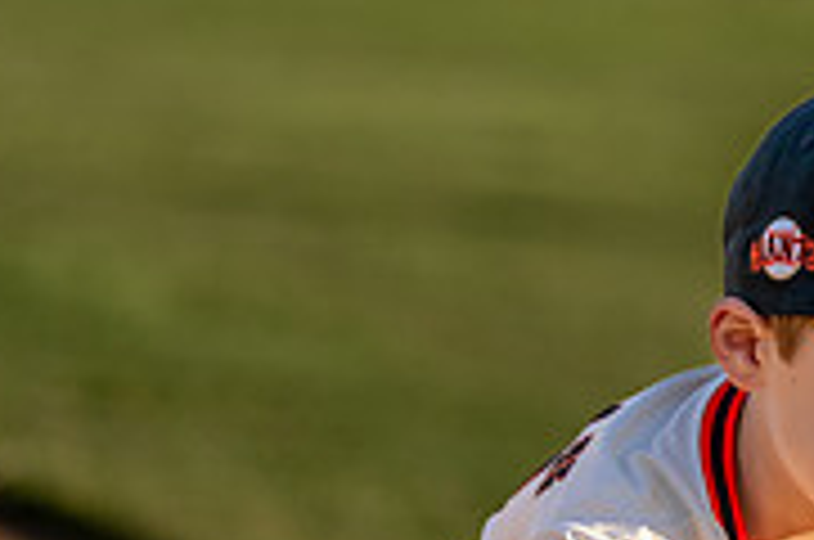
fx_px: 20788
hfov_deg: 2.2
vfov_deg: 1.5
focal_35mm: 921
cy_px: 834
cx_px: 739
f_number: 2.8
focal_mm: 200
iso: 100
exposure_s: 1/1600
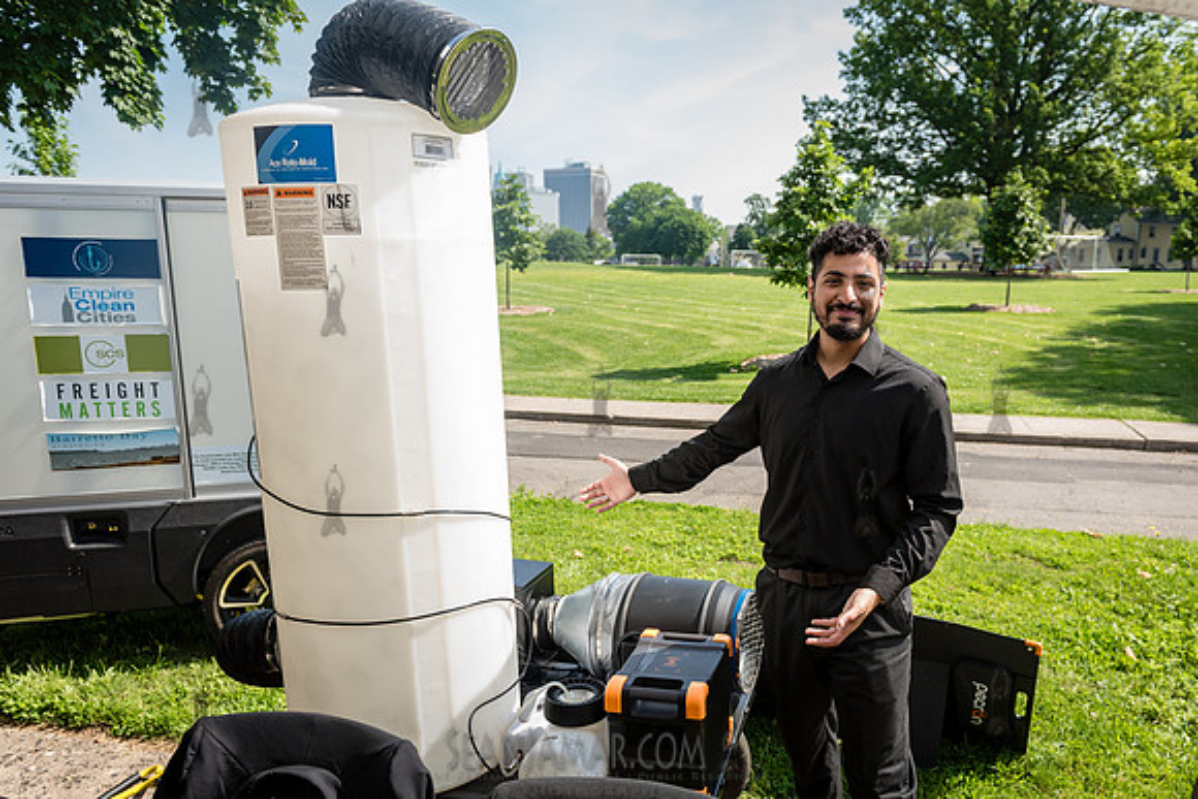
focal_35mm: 27
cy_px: 456
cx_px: 684
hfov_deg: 66.3
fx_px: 912
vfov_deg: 47.2
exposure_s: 1/1000
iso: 400
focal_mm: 24
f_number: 3.5
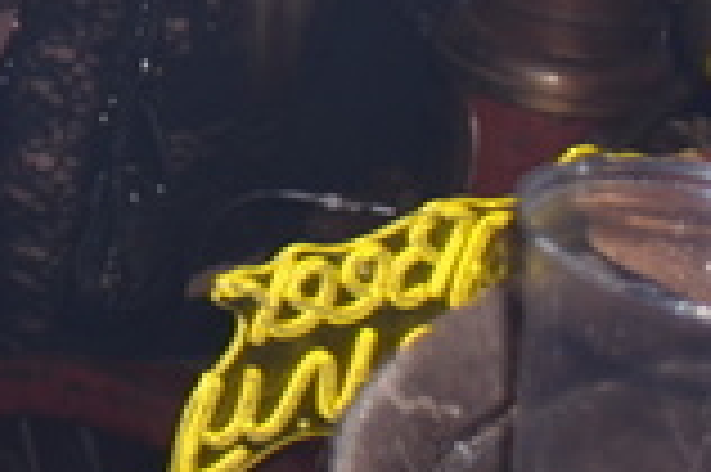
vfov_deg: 7.3
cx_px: -855
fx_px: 3551
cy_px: -481
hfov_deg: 10.3
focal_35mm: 180
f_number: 4
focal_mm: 24
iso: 100
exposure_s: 1/60
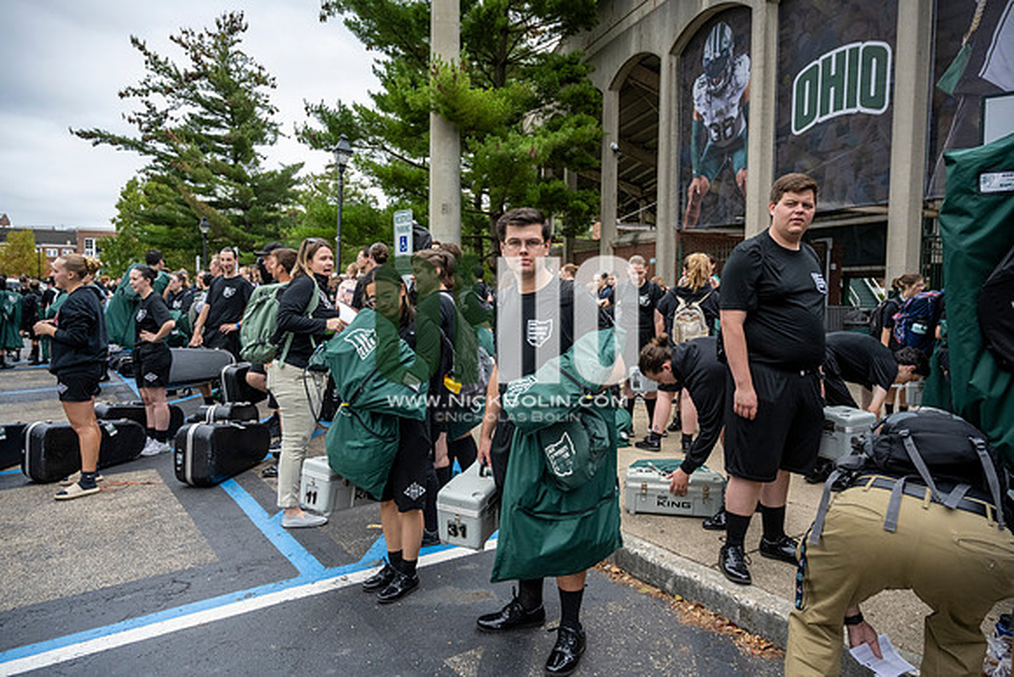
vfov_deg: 53.2
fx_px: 676
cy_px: 338
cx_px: 507
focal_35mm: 24
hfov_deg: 73.7
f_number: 4
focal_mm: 24
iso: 1250
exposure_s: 1/4000
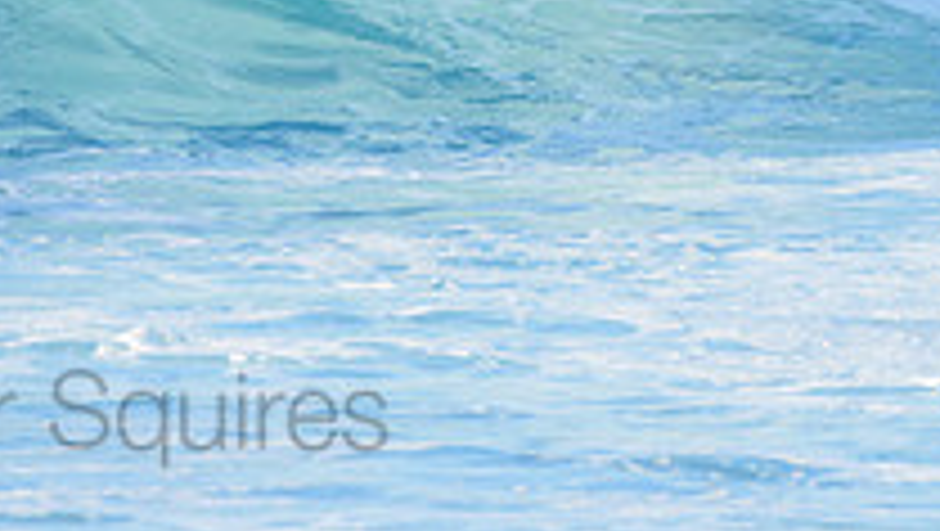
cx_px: 40
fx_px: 36249
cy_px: -335
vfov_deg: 0.8
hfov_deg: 1.5
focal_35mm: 1453
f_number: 5.6
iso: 500
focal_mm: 500
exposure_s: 1/2000
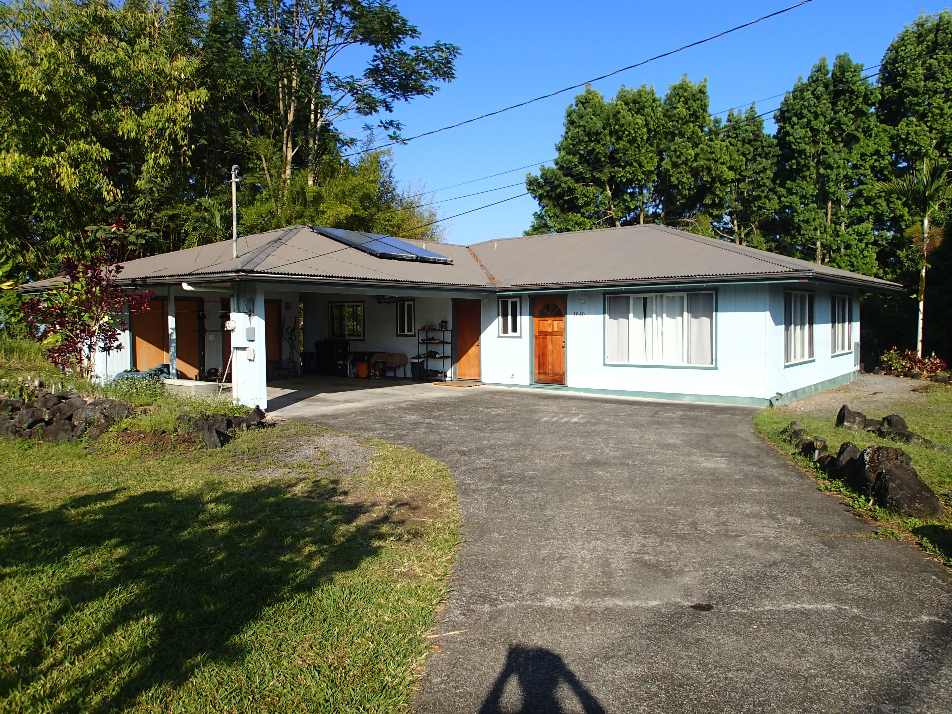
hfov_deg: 69.4
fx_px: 688
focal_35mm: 25
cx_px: 476
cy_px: 357
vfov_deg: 54.9
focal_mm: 4.5
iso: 100
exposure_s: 1/200
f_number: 8
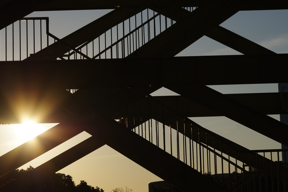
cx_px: 137
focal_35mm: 105
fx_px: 839
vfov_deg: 13.0
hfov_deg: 19.5
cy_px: 93
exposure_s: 1/2000
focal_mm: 55
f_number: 10
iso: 200
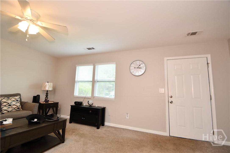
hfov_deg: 100.4
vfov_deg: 77.3
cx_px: 115
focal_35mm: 15
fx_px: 96
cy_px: 76
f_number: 4
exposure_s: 1/60
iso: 320
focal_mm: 10
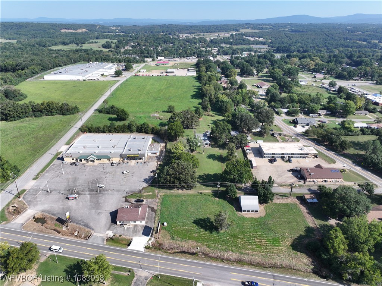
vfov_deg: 56.8
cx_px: 191
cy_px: 143
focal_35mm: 24
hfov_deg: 71.6
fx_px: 265
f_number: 2.8
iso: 100
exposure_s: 1/1250
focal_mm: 12.29
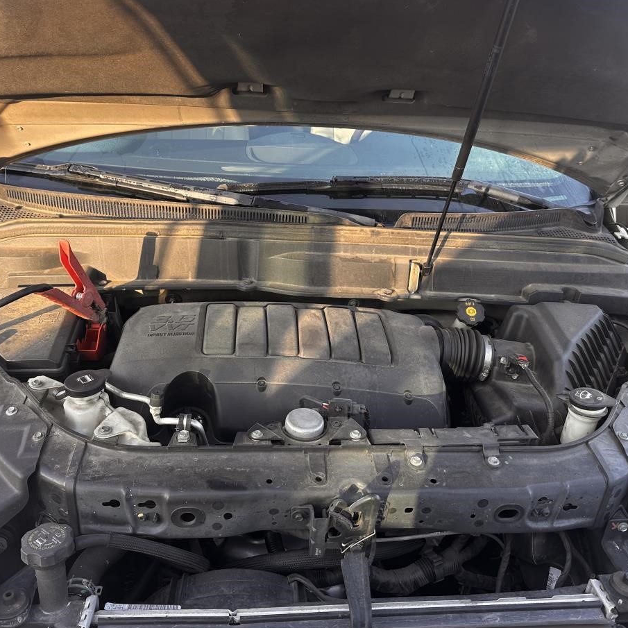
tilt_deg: -28.1
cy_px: 309
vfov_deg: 54.0
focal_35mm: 30
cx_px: 304
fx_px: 616
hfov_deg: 54.0
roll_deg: -4.5
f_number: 1.78
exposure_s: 1/186
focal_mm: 6.86
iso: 80
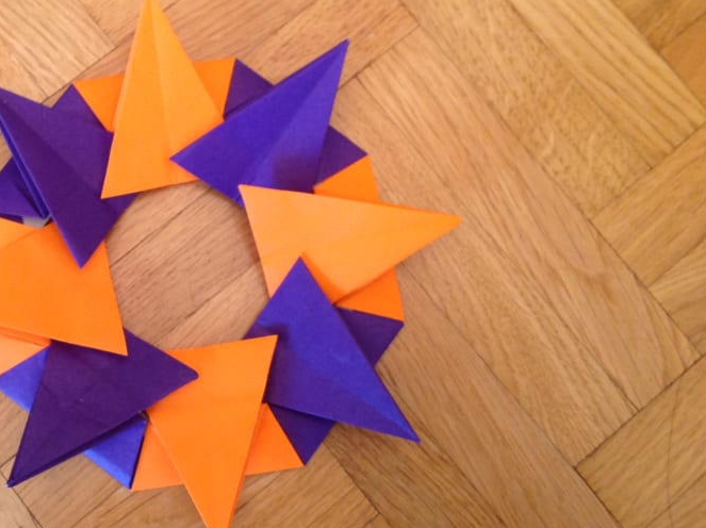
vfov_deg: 25.6
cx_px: 174
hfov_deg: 33.1
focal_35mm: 57
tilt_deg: -80.8
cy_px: 236
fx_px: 1161
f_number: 2.4
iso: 125
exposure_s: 1/15
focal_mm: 4.28
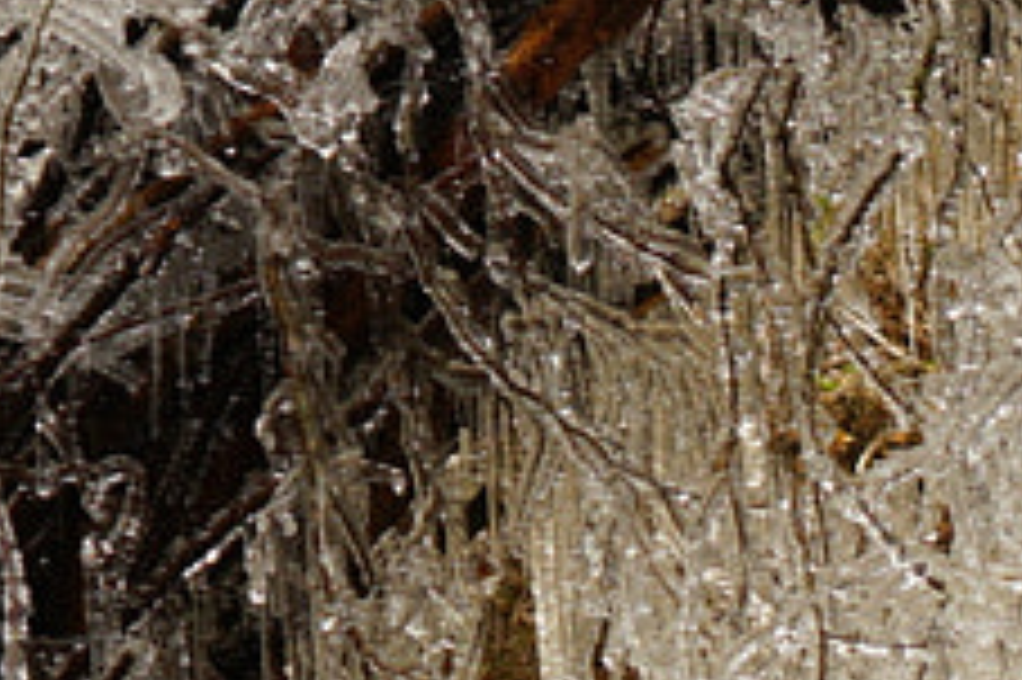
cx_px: 1711
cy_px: 1117
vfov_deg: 5.8
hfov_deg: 8.6
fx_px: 6610
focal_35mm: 233
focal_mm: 33
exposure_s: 1/15
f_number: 4
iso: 125
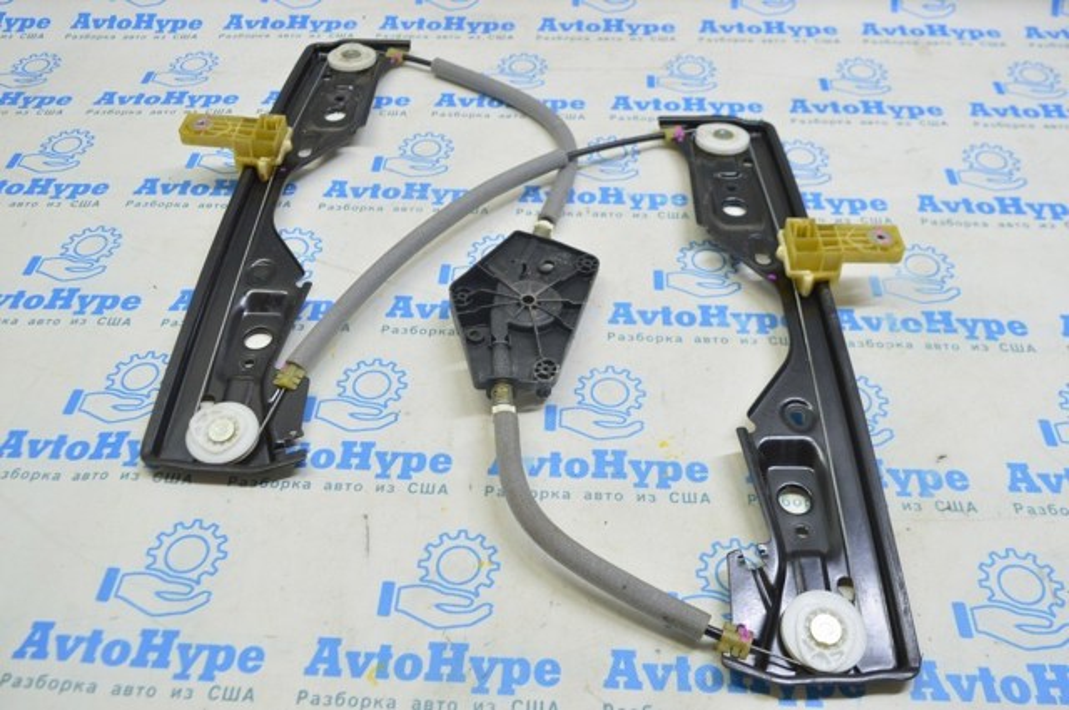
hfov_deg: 57.3
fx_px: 979
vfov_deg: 39.9
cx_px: 534
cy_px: 355
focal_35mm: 33
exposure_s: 1/20
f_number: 5.6
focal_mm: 22
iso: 400
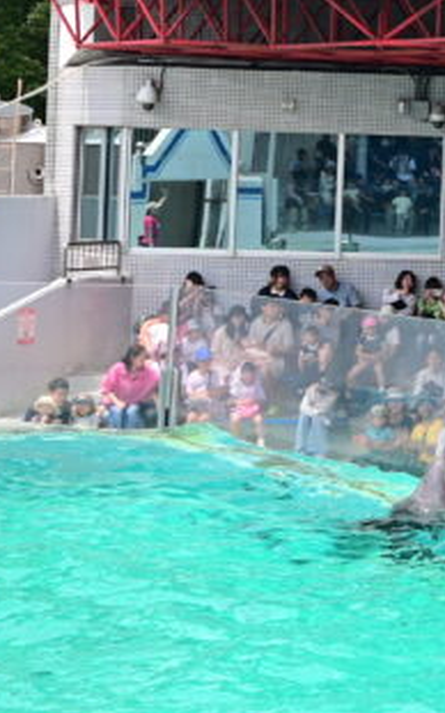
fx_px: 2351
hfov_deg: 10.2
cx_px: 778
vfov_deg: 17.0
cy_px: 81
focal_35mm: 121
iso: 100
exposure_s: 1/400
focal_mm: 24
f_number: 4.5
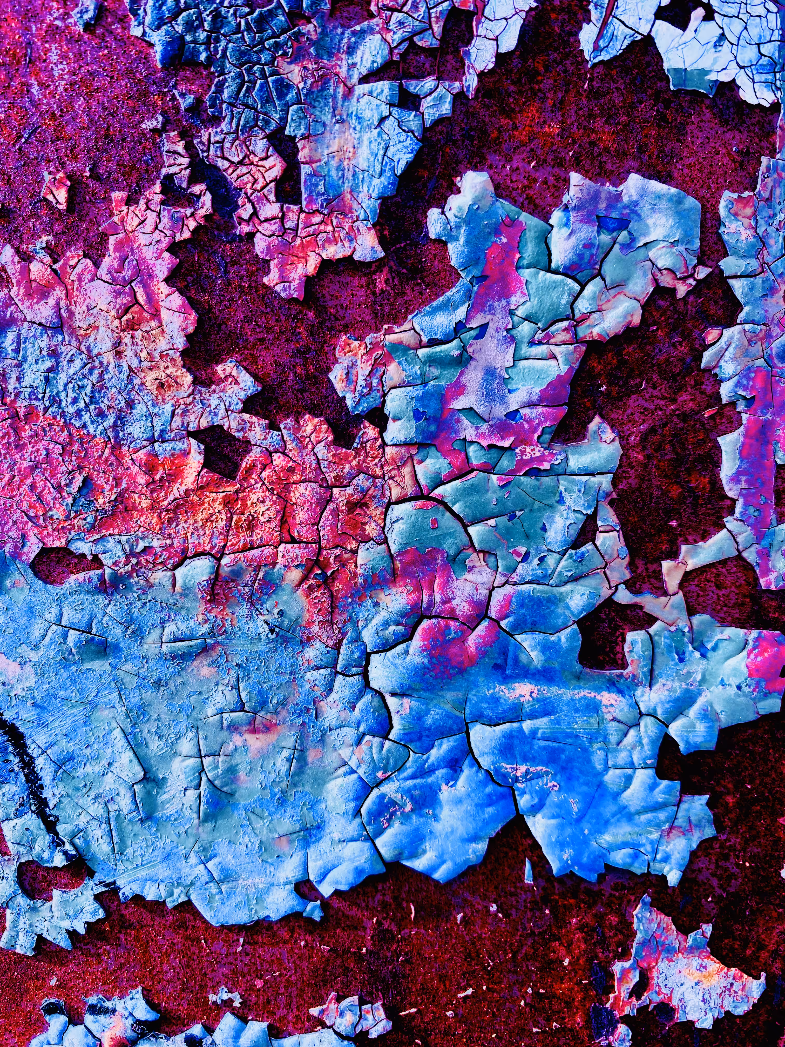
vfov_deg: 67.3
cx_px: 392
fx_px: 786
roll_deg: +11.9
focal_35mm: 26
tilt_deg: +1.1
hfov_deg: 53.1
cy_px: 524
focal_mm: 4.25
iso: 32
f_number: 1.8
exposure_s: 1/799
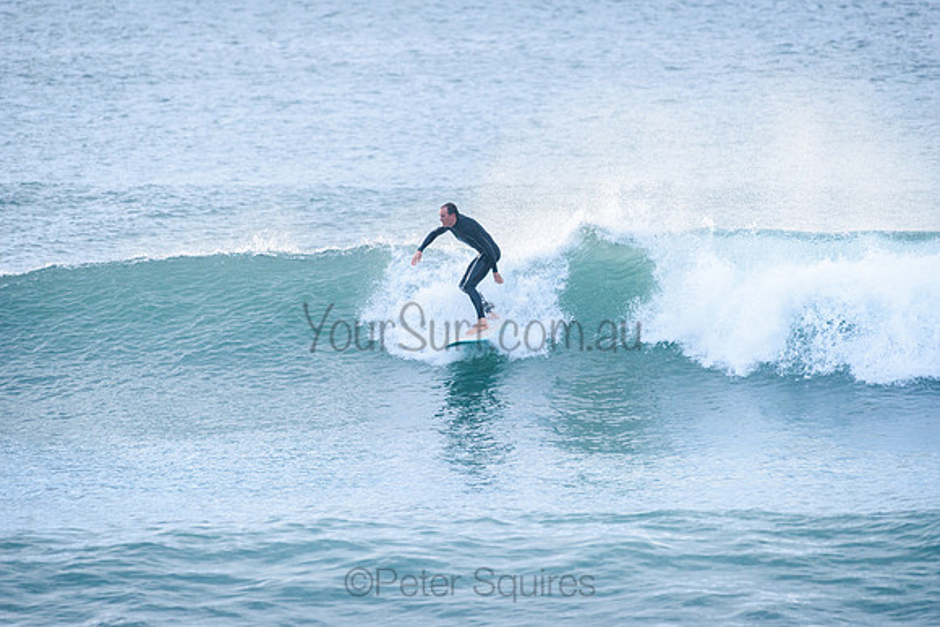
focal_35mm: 503
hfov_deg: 4.1
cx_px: 470
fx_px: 13132
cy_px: 314
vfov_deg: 2.7
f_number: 5.6
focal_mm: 500
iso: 900
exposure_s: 1/1000
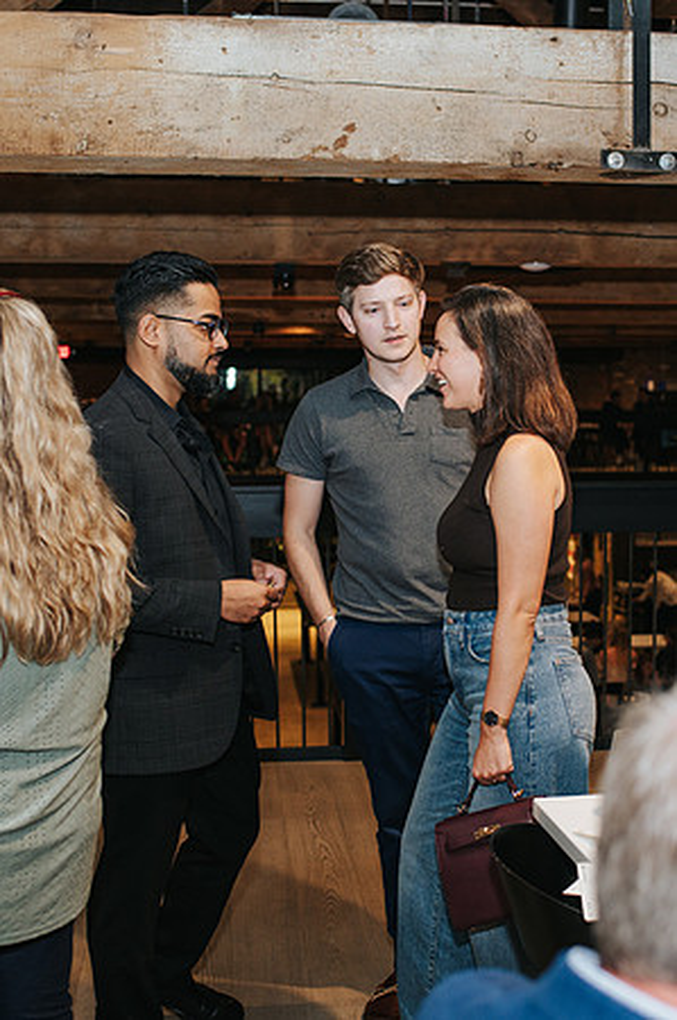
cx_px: 421
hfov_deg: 25.4
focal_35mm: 53
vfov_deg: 37.6
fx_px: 1496
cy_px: 511
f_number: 2.8
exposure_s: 1/200
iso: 800
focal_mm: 35
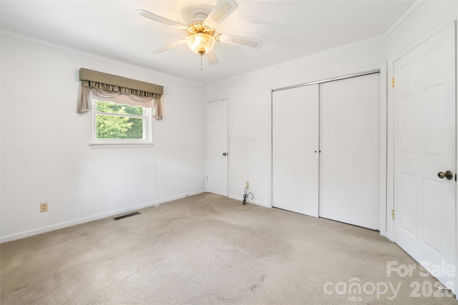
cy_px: 152
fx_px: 191
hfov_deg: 100.4
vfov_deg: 77.3
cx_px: 229
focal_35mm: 15
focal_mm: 10
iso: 640
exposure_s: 1/30
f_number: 7.1
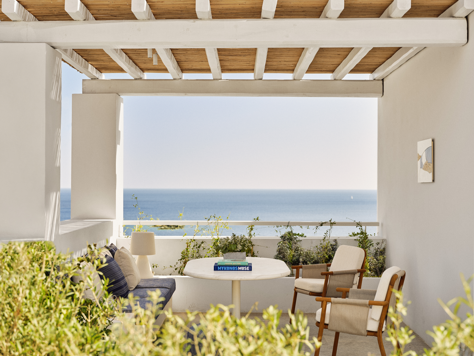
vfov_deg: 25.7
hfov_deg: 33.8
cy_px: 178
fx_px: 781
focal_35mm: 57
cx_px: 237
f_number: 5.6
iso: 100
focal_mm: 72
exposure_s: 1/125
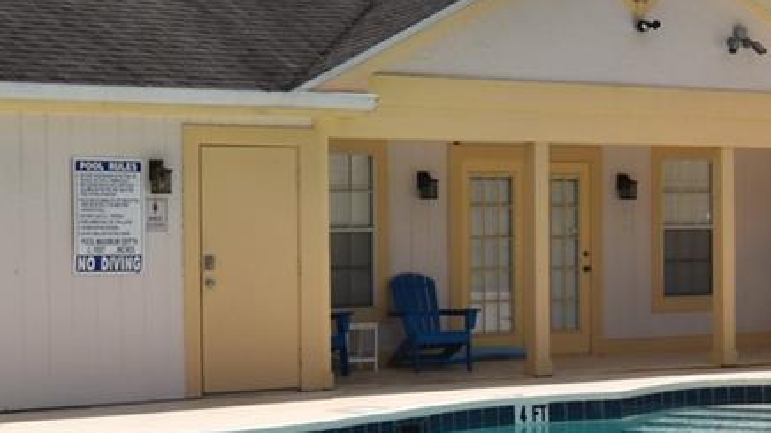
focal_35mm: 75
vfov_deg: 16.1
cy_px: 286
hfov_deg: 28.1
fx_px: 1531
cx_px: 255
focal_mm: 13
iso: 100
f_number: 16
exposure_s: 1/200
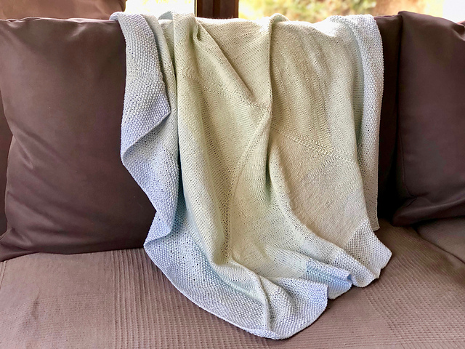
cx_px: 232
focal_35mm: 57
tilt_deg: -19.9
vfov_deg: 25.7
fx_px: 766
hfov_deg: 33.8
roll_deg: -1.3
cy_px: 174
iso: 80
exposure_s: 1/60
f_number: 2.8
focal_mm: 6.6
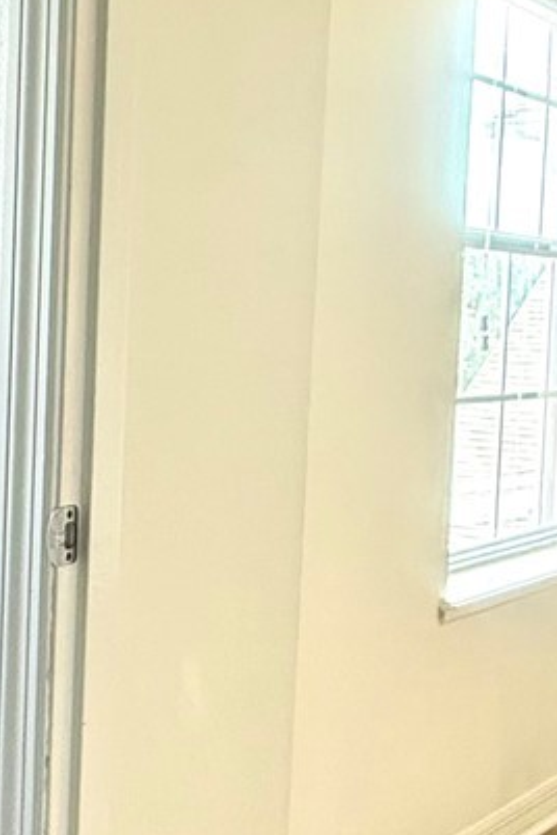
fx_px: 1346
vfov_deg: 34.4
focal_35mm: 58
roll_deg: -1.8
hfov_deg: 18.6
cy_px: 357
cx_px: -424
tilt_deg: -2.5
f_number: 2.2
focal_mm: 2.22
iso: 200
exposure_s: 1/99
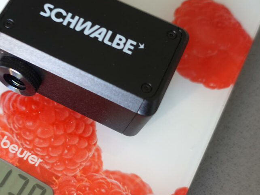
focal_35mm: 43
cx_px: 49
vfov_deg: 33.0
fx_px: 323
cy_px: 145
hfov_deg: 41.8
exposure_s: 1/8
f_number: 1.8
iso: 80
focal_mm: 9.4
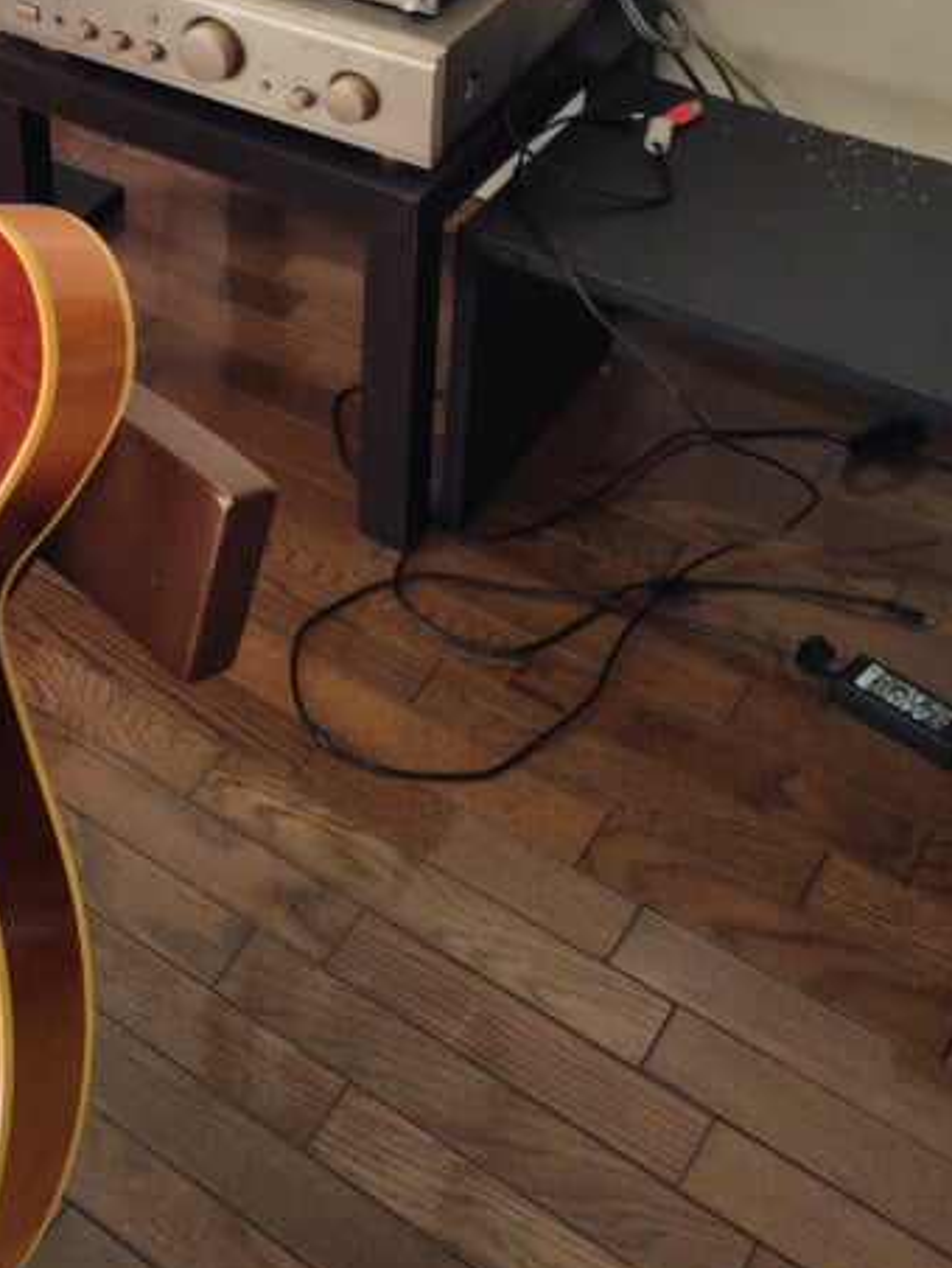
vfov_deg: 34.1
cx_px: -118
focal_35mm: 52
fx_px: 1906
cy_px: 53
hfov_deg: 25.8
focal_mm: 5.6
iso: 163
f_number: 1.9
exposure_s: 1/60
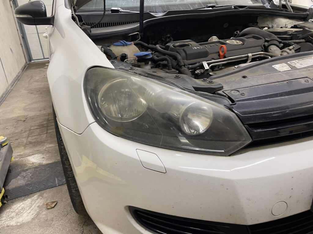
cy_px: 117
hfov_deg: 67.3
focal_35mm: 26
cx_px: 156
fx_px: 235
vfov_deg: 53.1
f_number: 1.6
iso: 125
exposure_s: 1/50
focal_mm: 4.2
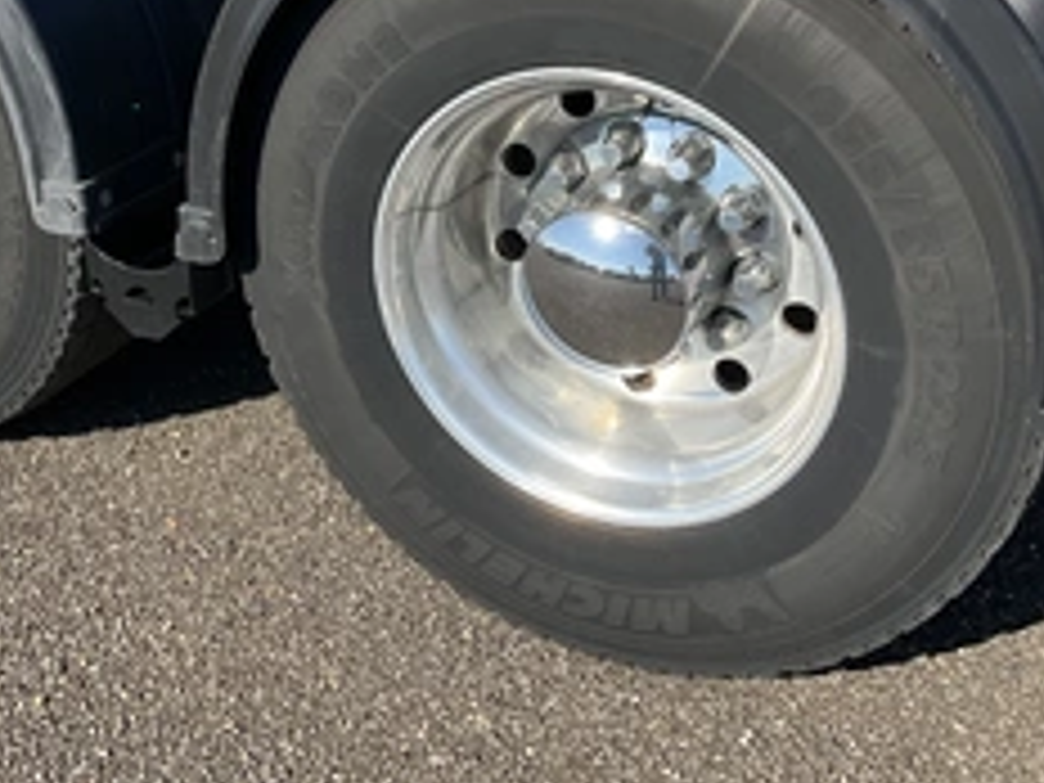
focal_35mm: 50
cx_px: 382
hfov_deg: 37.9
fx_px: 1508
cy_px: 176
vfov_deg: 28.6
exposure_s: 1/883
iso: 25
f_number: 1.8
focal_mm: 3
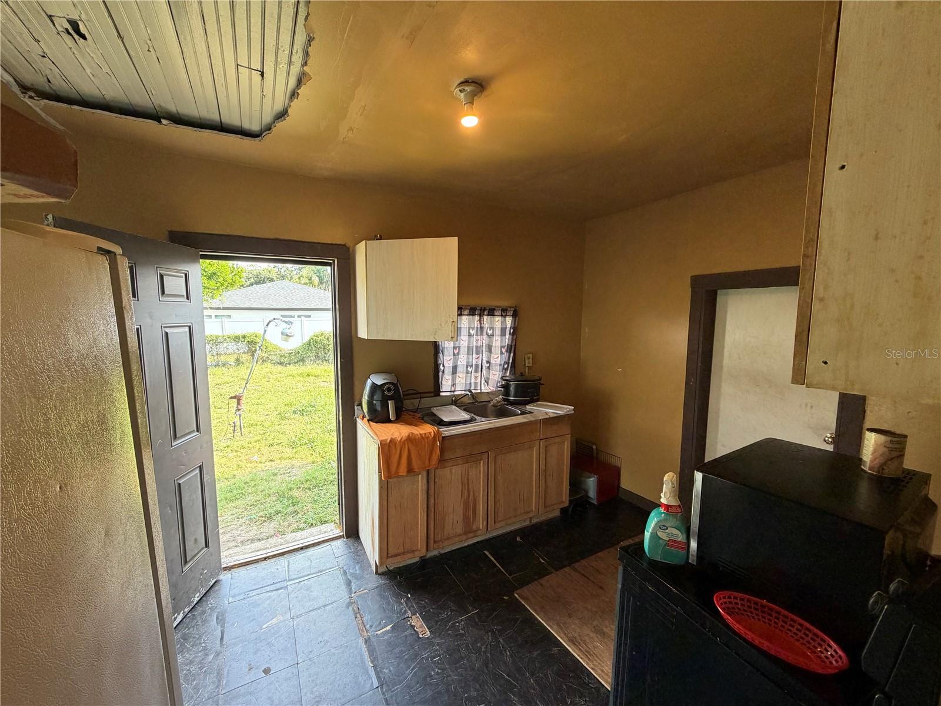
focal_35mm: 14
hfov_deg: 102.1
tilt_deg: -5.7
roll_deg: -0.3
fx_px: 381
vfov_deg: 85.7
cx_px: 470
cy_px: 353
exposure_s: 1/120
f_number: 2.2
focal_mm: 2.22
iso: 200
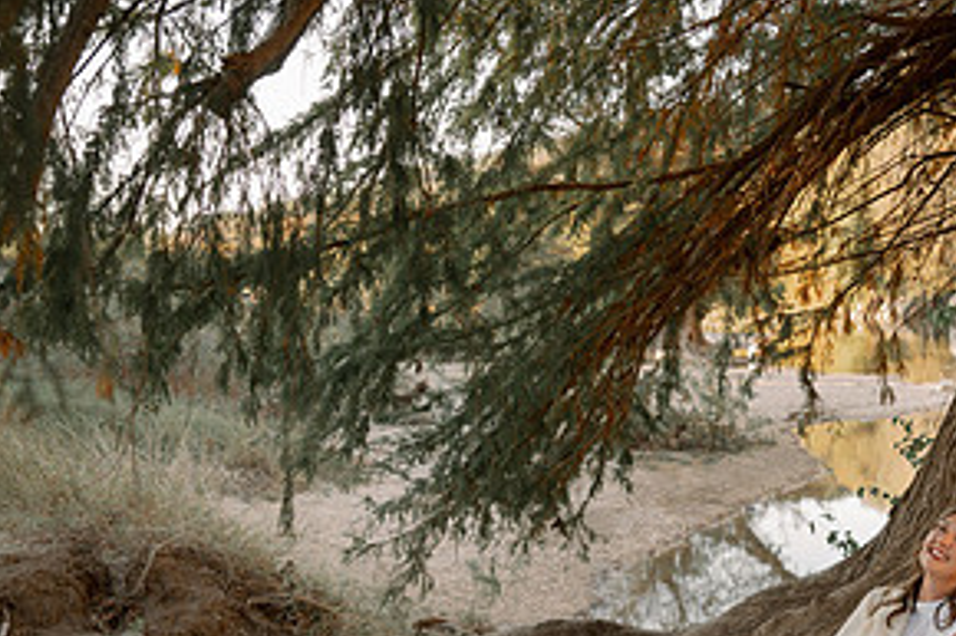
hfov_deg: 40.1
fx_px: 1274
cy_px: 575
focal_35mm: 48
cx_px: 709
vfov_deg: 27.0
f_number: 2.8
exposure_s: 1/200
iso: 250
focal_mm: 24
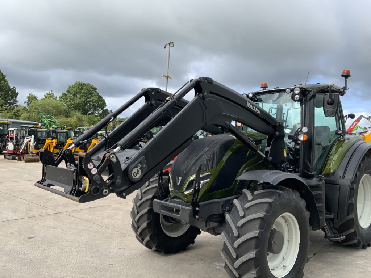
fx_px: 311
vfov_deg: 48.2
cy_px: 139
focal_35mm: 29
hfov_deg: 61.7
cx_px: 186
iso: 16
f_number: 1.8
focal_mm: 3
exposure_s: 1/978
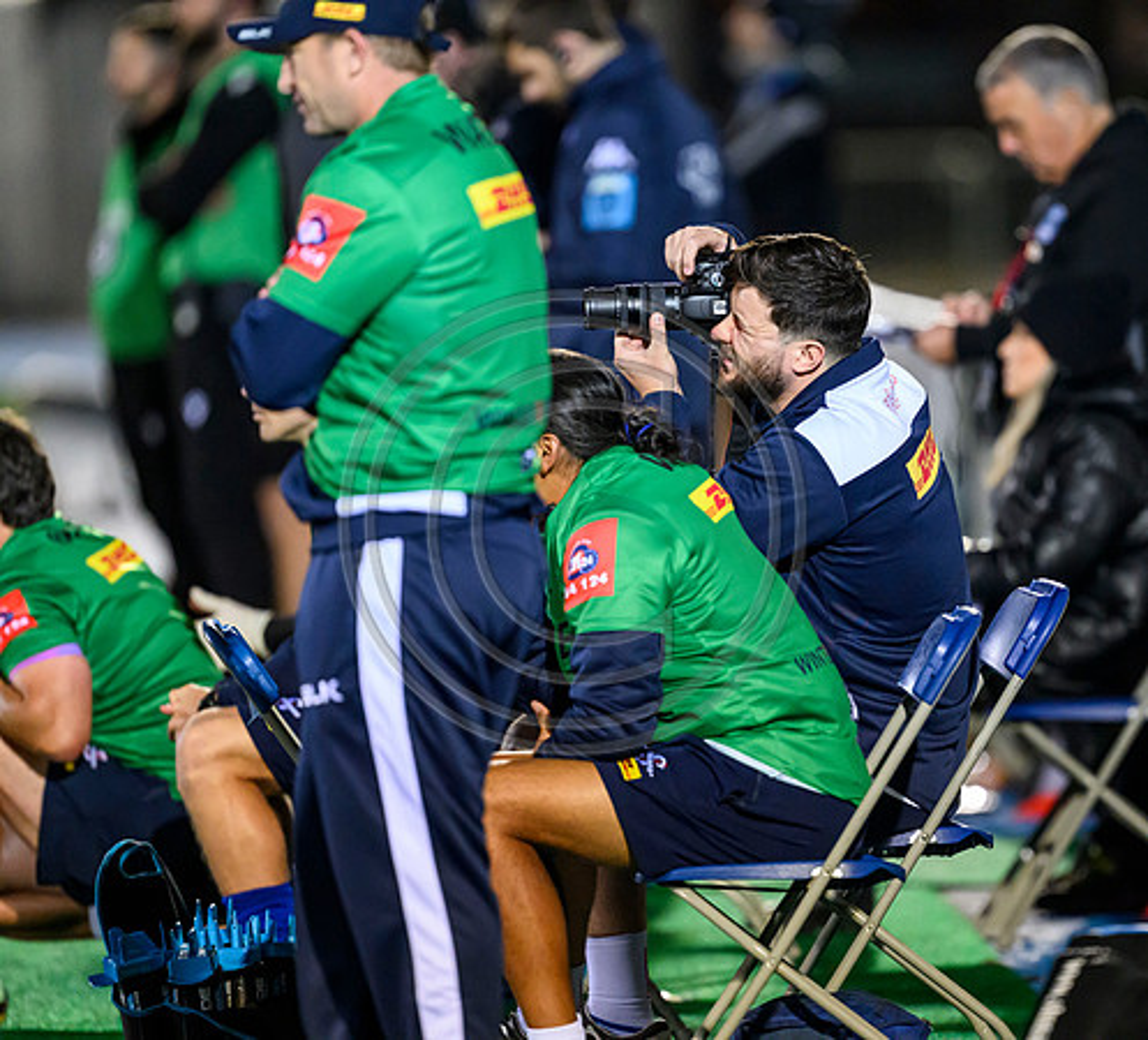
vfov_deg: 3.4
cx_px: 779
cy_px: 520
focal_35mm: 484
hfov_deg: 3.8
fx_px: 17319
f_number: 3.2
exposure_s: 1/1000
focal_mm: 400
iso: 8000
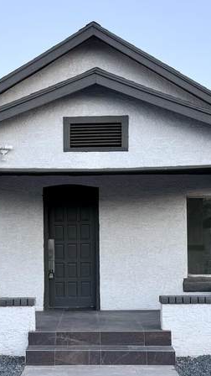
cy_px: 227
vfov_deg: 37.1
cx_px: 89
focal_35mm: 56
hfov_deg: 21.4
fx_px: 557
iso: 80
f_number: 1.78
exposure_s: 1/433
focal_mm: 6.76
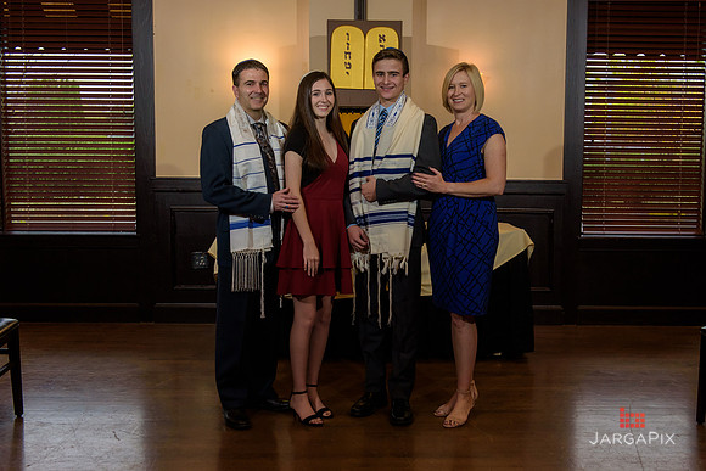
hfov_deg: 43.6
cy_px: 248
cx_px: 396
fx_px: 881
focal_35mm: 45
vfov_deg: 29.9
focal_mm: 40
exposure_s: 1/125
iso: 1000
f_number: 5
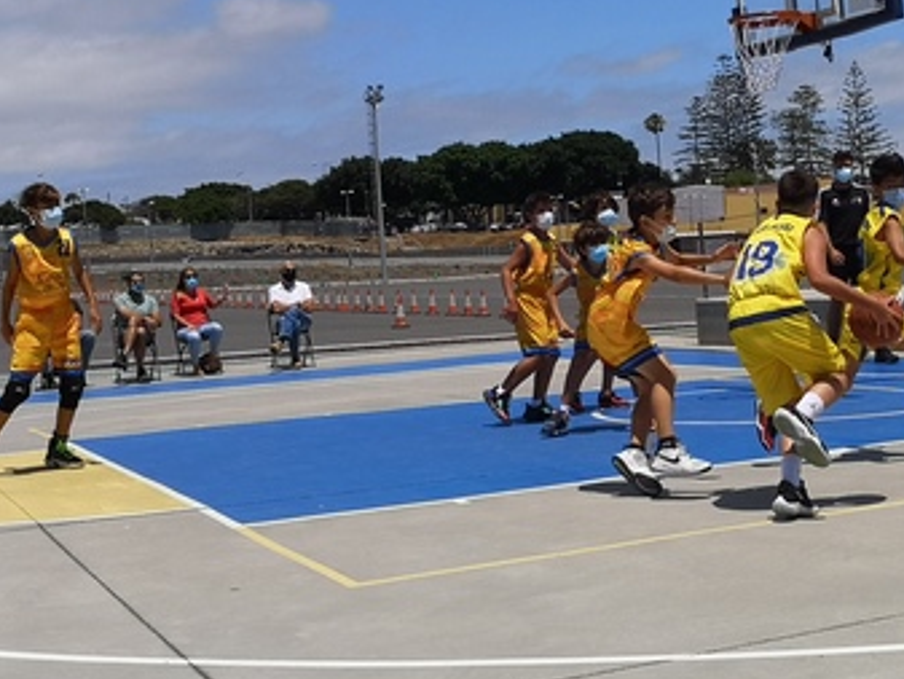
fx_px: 1620
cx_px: 679
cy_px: 267
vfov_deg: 23.6
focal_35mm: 62
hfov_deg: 30.7
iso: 50
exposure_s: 1/3788
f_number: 1.8
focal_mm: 5.58
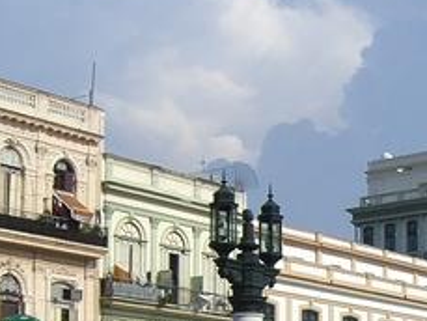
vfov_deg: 13.6
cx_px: 472
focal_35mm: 106
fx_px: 1308
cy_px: 394
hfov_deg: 17.9
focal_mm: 7.9
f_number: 8
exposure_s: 1/250
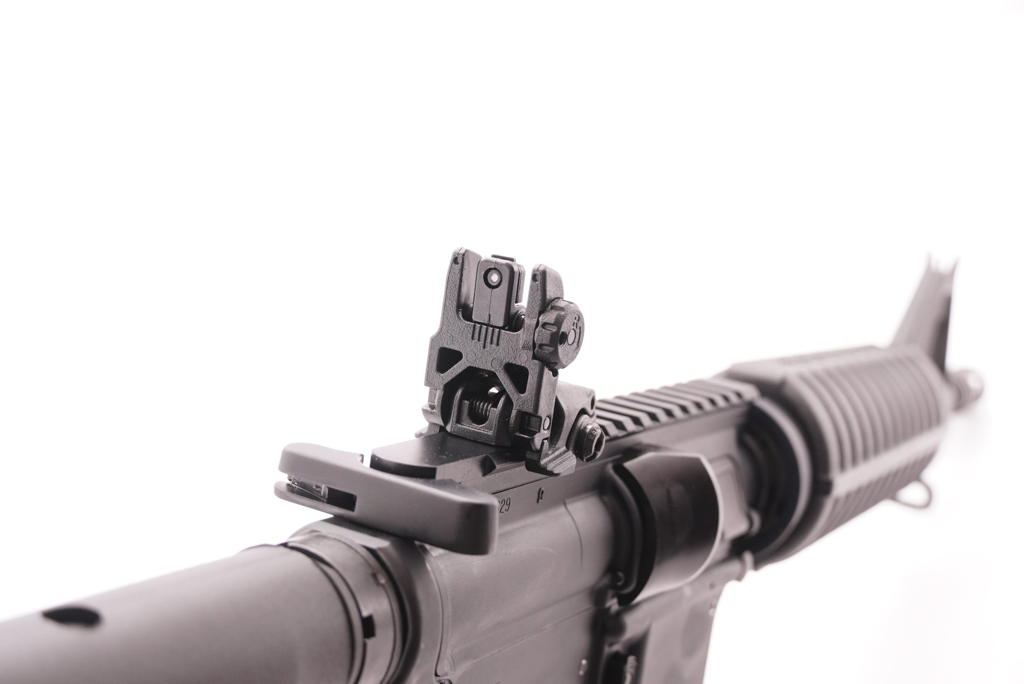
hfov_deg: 36.9
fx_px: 1537
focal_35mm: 54
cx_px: 512
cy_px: 342
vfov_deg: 25.1
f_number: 5.6
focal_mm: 36
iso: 1000
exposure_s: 1/125
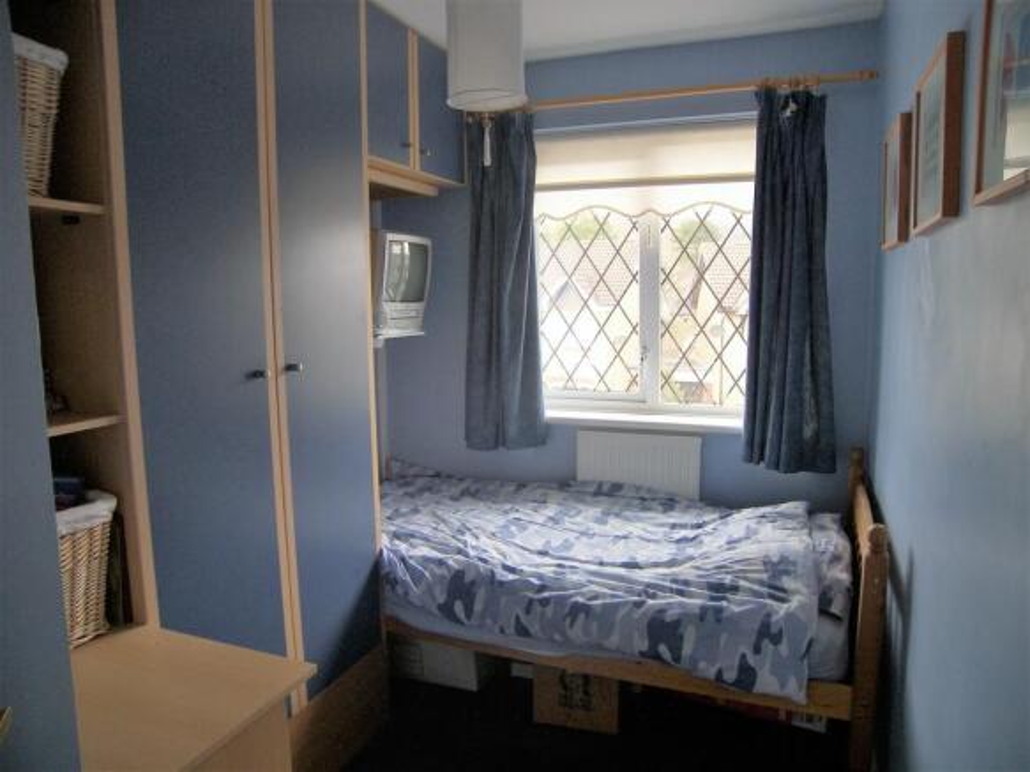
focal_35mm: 26
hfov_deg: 67.3
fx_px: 773
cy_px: 386
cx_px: 515
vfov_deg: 53.0
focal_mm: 5.5
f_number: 2.8
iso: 100
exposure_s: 1/30
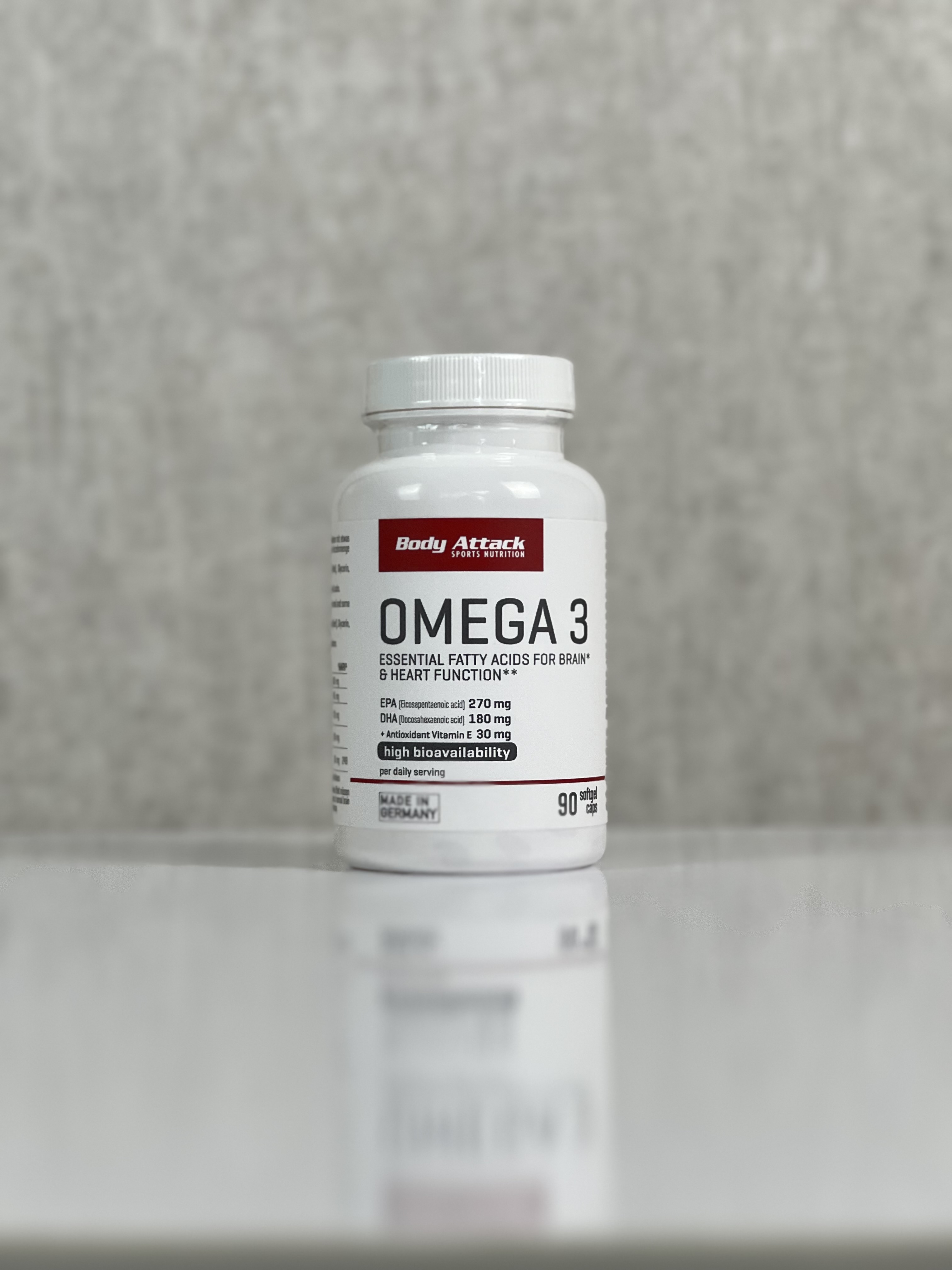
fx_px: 2824
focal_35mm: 77
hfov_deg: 19.1
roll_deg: +0.2
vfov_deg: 25.3
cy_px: 635
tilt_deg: +0.4
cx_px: 476
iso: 80
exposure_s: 1/100
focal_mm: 9
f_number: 2.8
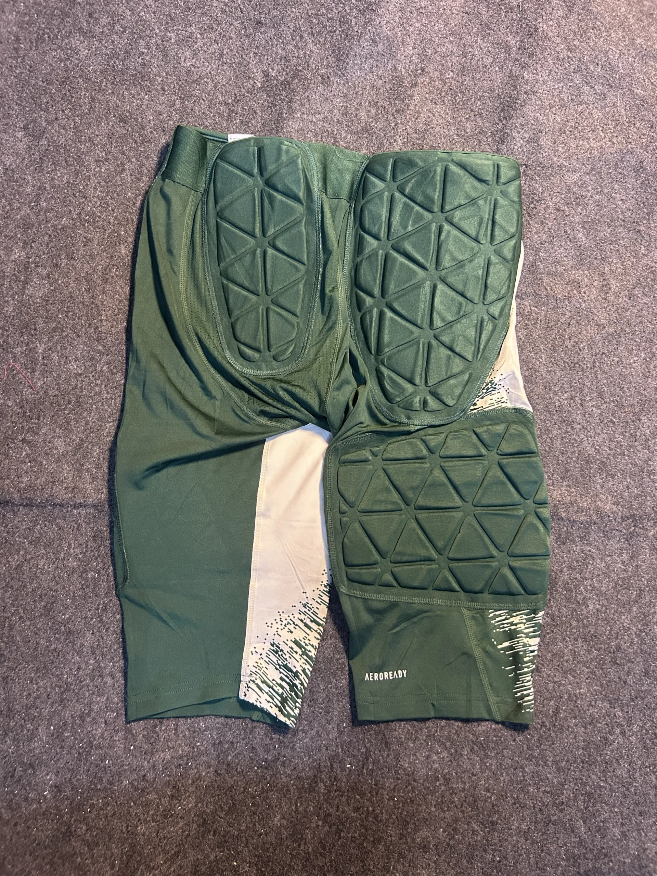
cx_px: 328
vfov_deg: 67.3
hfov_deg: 53.1
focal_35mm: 26
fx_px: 658
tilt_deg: -60.5
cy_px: 438
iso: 500
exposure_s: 1/50
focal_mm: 5.7
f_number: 1.5
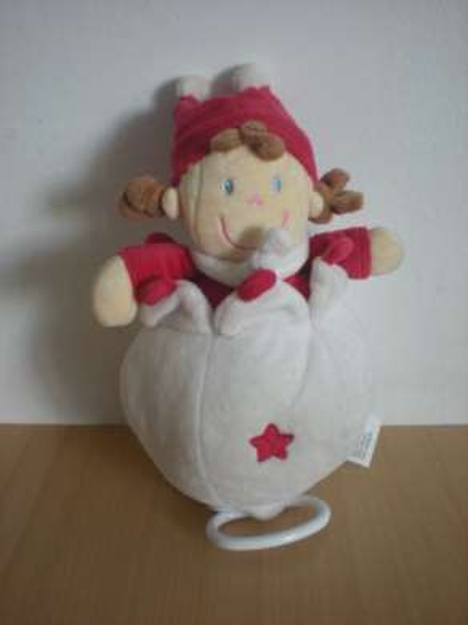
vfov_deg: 49.0
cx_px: 234
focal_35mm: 38
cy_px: 312
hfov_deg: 37.7
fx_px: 686
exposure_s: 1/33.1
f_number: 3.1
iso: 200
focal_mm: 6.3
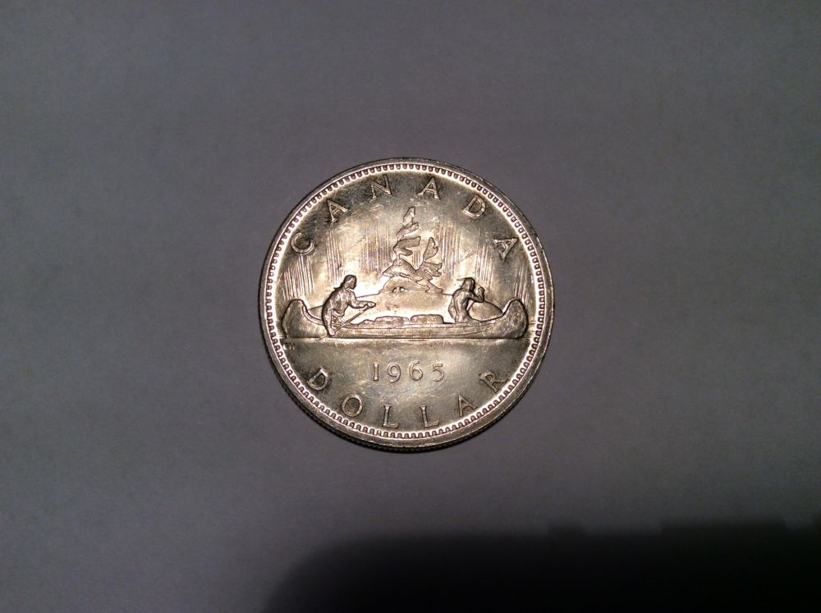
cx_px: 410
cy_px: 306
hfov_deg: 56.9
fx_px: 758
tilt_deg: -80.3
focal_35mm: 32
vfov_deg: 44.1
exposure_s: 1/149
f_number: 2.4
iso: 32
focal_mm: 3.3
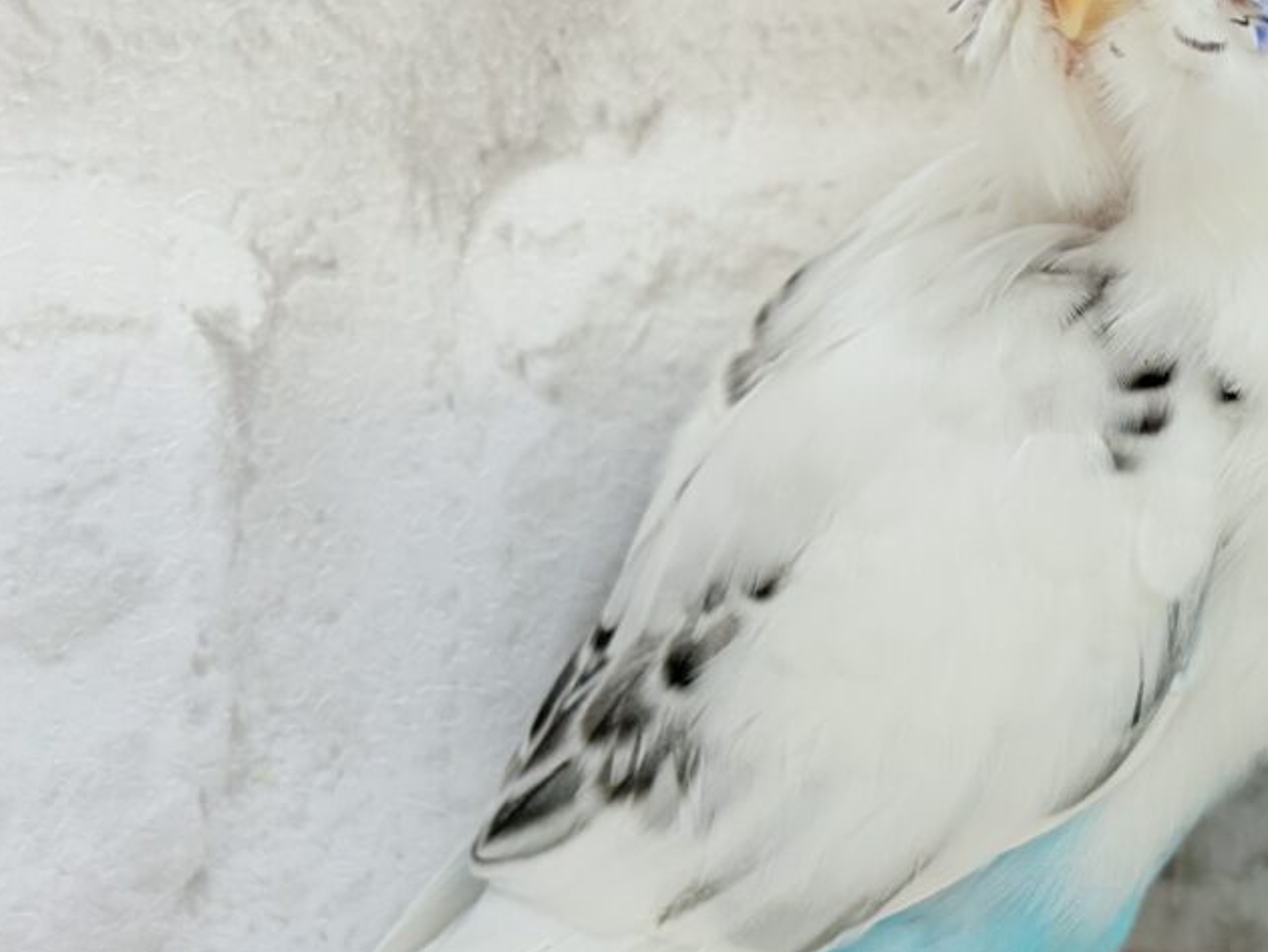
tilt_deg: -6.3
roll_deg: -1.4
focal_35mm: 99
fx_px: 3628
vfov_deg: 14.9
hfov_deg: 19.5
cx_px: 1133
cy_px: 324
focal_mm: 5.96
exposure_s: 1/100
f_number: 1.6
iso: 80
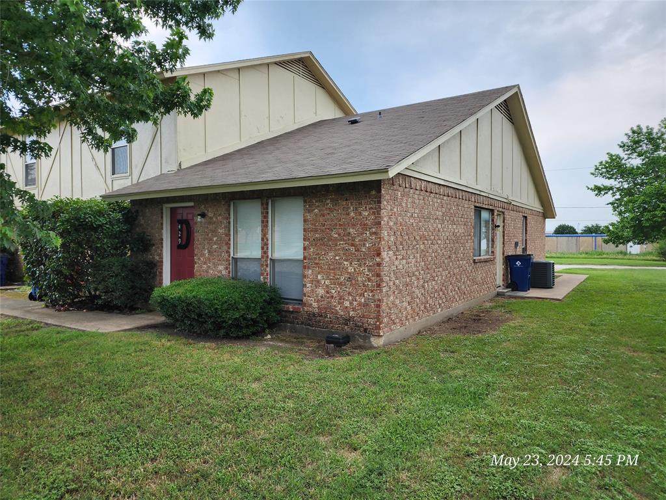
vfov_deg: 58.9
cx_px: 333
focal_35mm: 23
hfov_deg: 73.9
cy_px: 250
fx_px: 443
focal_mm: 6.4
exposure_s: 1/180
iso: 20
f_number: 1.8
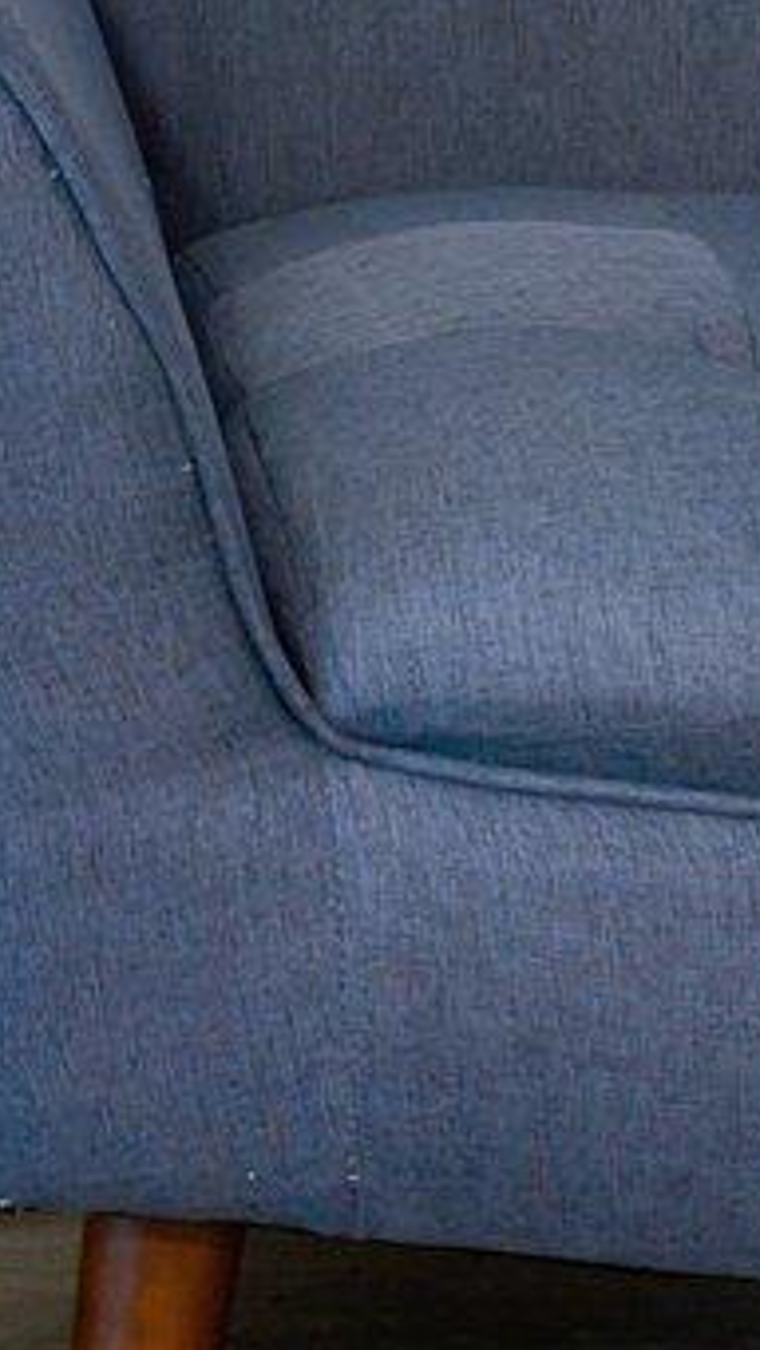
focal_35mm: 113
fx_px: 4045
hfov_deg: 9.1
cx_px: -1338
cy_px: -732
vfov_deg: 17.0
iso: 320
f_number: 8
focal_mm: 18
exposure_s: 1/25
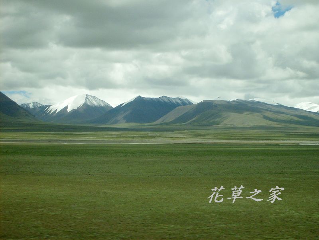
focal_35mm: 72
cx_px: 160
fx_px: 664
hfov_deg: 27.0
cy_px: 120
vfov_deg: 20.4
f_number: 9.8
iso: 80
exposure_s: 1/180
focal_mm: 12
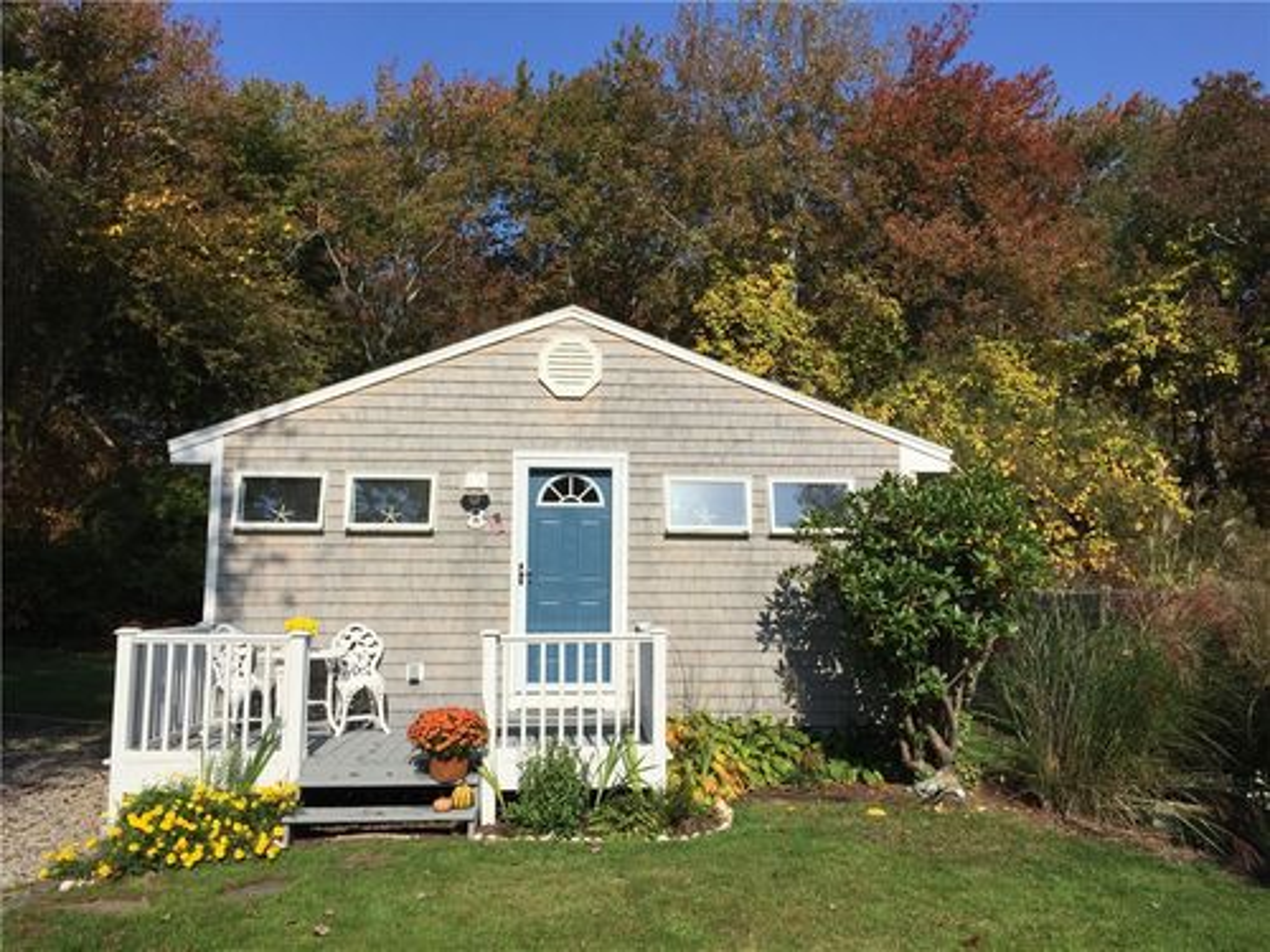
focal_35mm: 29
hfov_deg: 61.7
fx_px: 1064
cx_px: 635
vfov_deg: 48.2
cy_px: 476
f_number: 2.2
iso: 32
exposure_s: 1/3300
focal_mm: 4.15
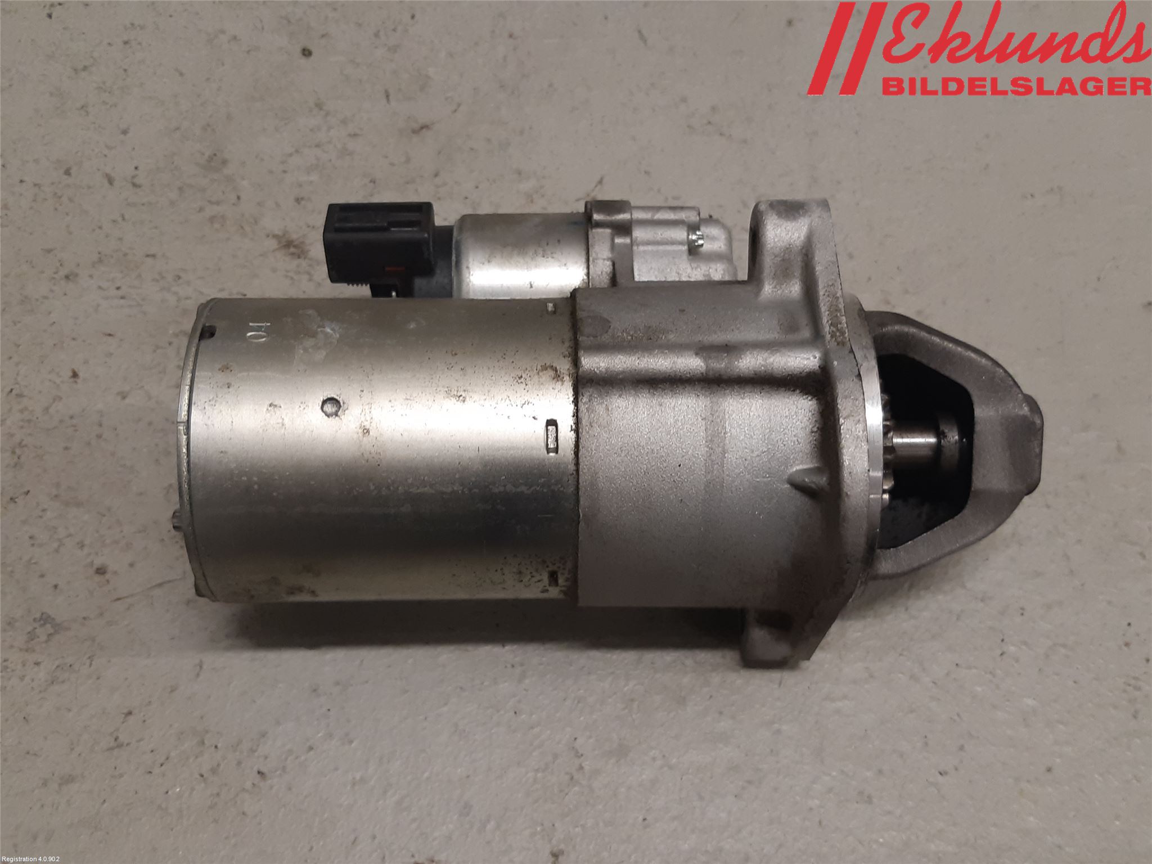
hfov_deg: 67.3
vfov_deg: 53.1
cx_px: 576
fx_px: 865
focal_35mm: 26
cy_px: 432
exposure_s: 1/50
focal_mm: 3.93
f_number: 1.7
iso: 100
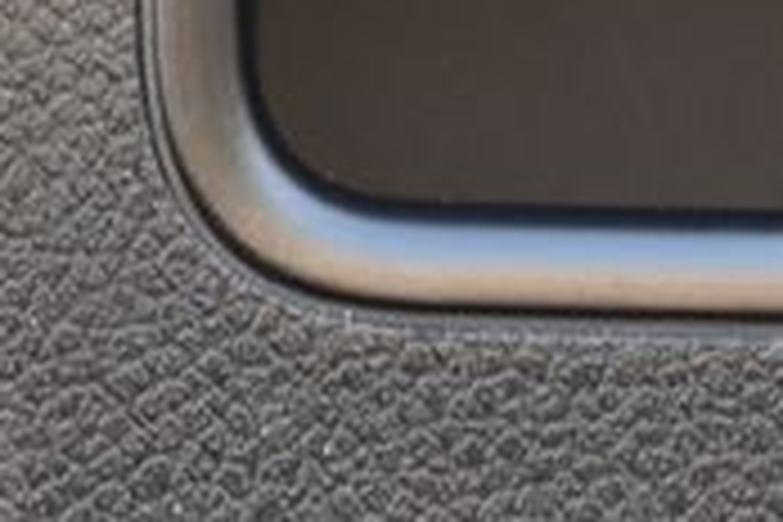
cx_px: -387
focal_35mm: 304
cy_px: -171
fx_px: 6608
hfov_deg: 6.7
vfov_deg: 4.5
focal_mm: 55
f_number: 7.1
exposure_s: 1/30
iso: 400
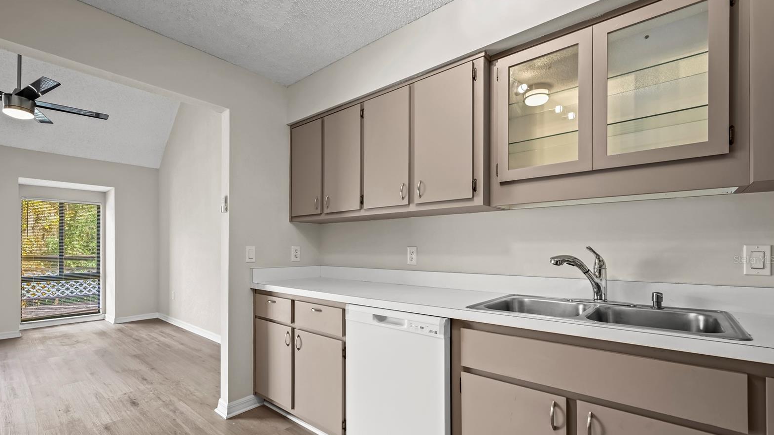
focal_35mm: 17
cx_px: 383
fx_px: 339
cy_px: 259
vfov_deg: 64.8
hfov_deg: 97.5
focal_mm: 15.5
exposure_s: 1/2.5
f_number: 8
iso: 400
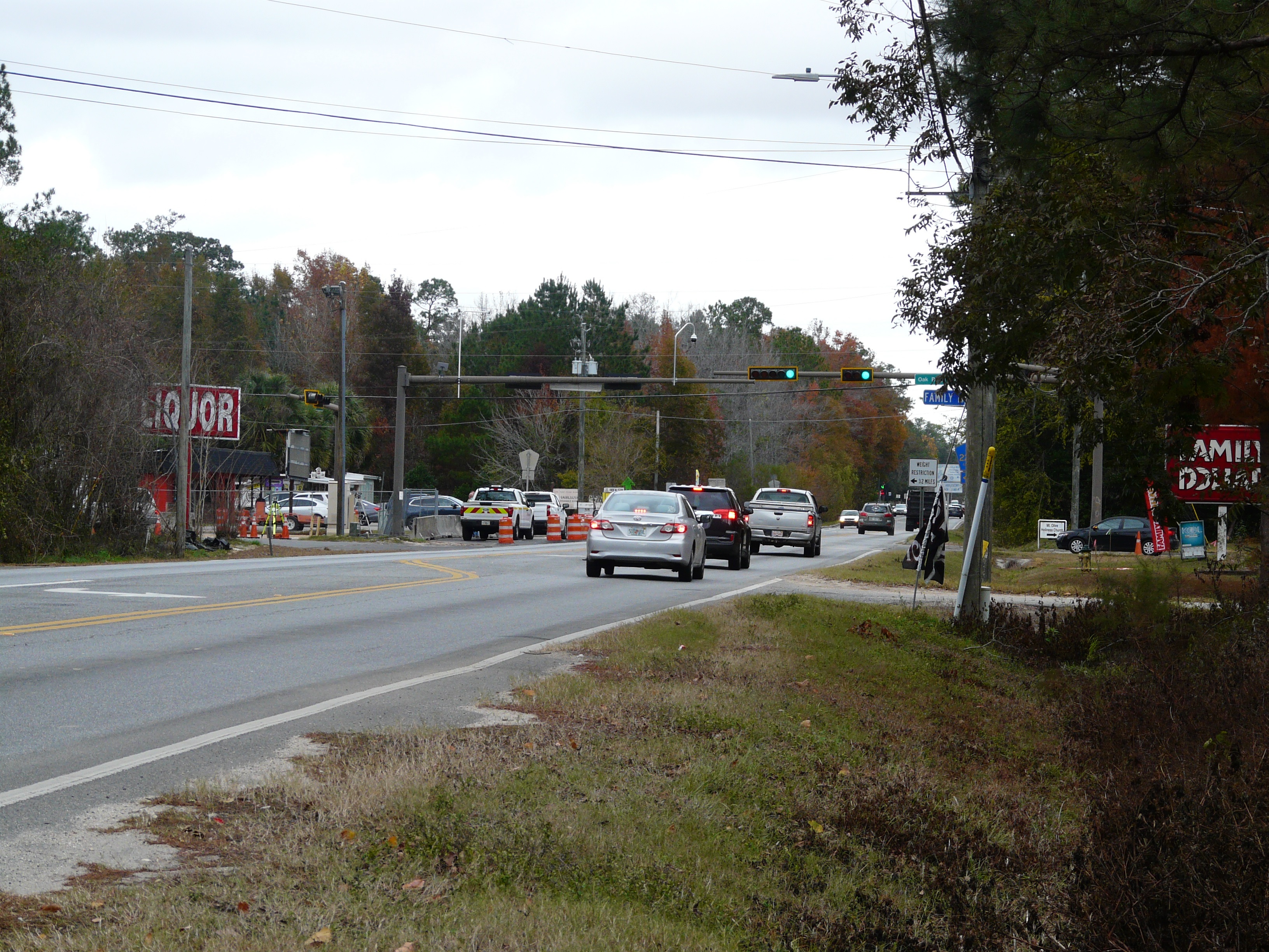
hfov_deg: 18.5
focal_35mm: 106
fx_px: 3886
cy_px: 476
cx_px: 634
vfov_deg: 14.0
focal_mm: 17.5
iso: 100
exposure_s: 1/160
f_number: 4
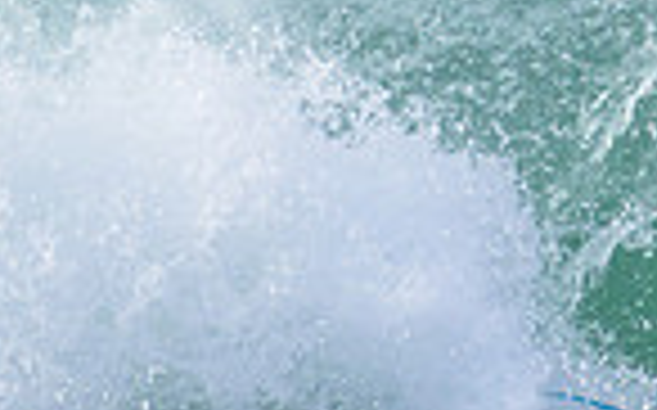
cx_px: 1519
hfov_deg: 0.5
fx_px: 70028
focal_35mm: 3914
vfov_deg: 0.3
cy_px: 59
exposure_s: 1/800
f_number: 11
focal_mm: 800
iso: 900
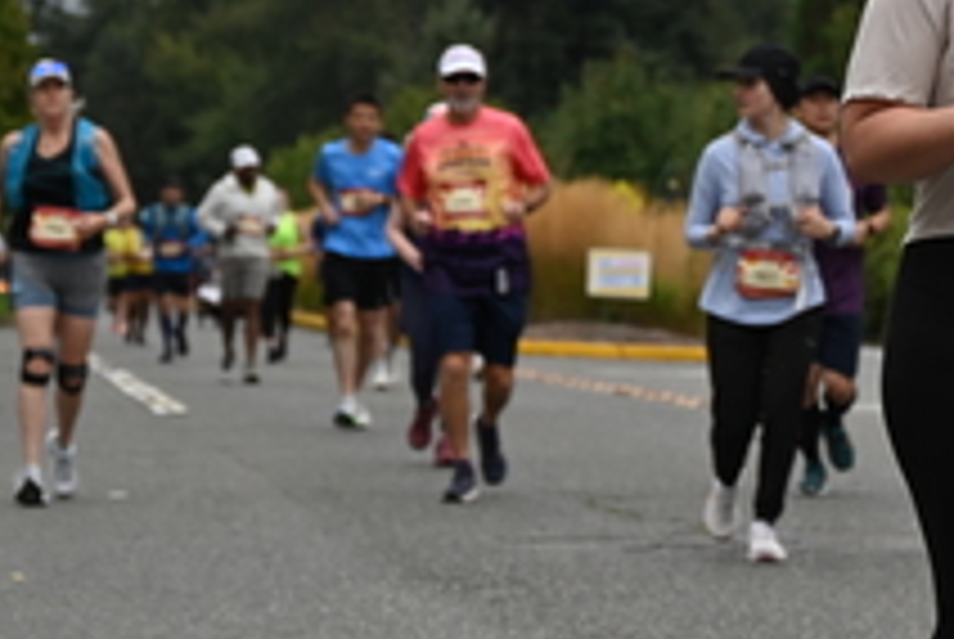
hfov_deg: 8.7
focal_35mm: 236
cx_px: 950
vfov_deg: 5.8
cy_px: 70
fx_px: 6263
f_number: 6.3
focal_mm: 91
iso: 400
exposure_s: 1/250
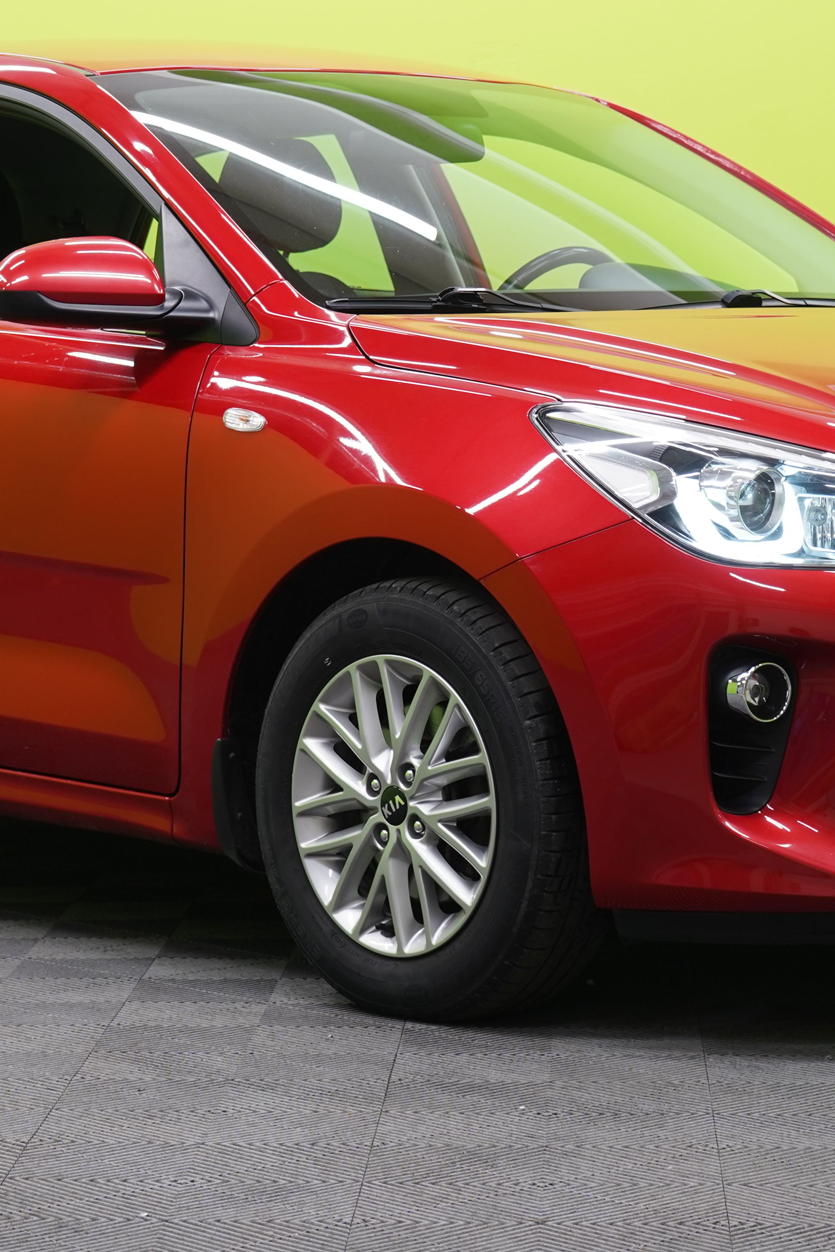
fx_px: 3930
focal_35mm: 113
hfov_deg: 12.1
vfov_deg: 18.1
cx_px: 397
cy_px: 441
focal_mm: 54
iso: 400
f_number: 5
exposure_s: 1/25
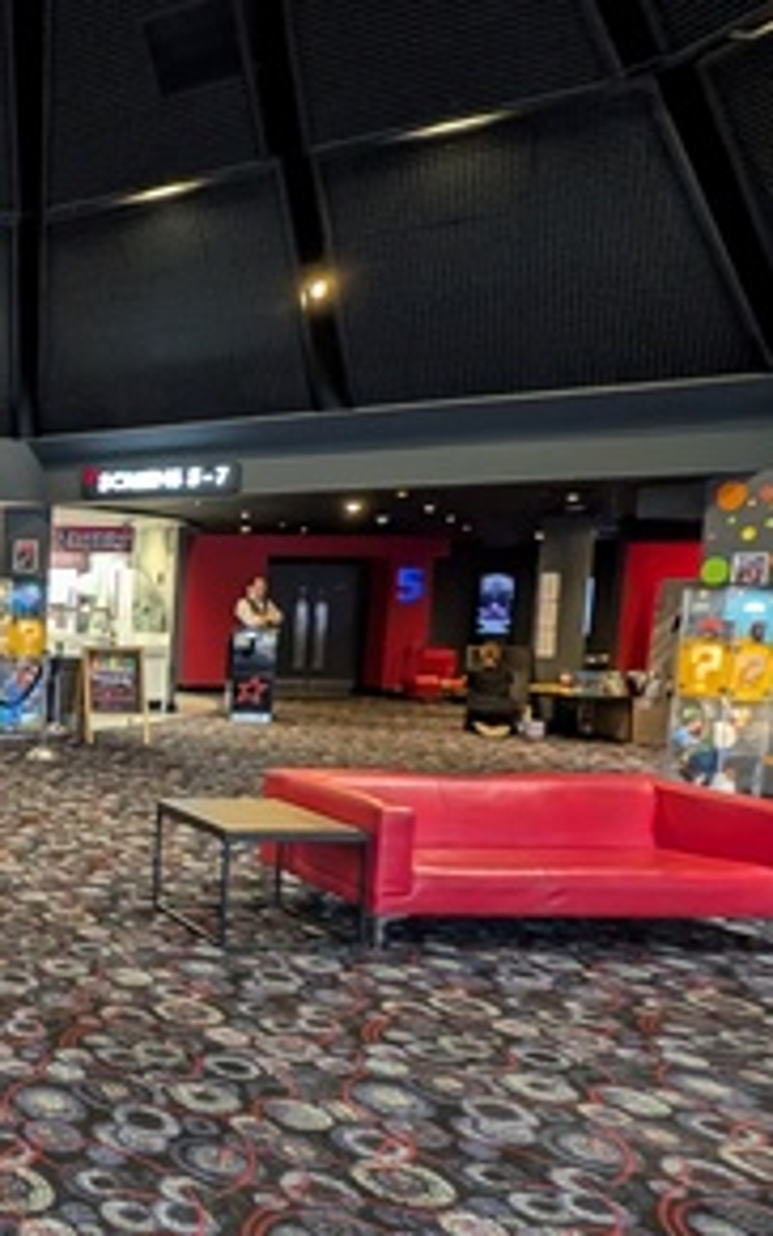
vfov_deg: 66.3
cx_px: -263
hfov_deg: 32.1
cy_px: 684
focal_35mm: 28
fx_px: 943
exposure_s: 1/25
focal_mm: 2.23
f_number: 1.95
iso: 130
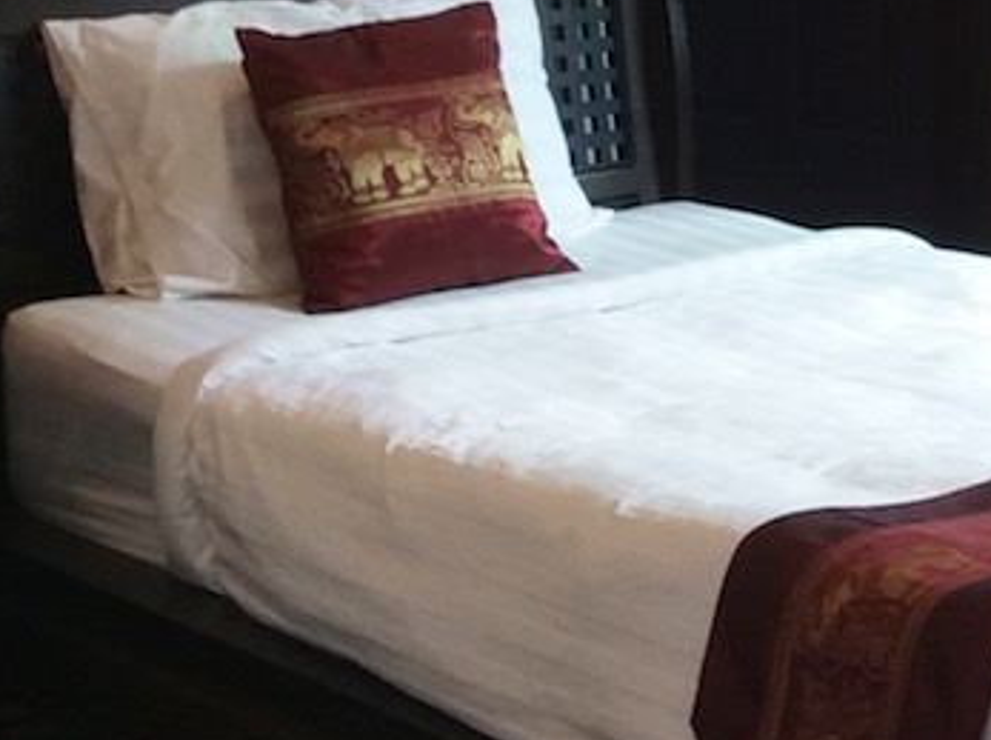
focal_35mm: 118
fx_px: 3372
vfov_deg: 12.3
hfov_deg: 16.6
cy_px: -97
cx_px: 751
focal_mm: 3.3
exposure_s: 1/30
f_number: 2.4
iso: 40
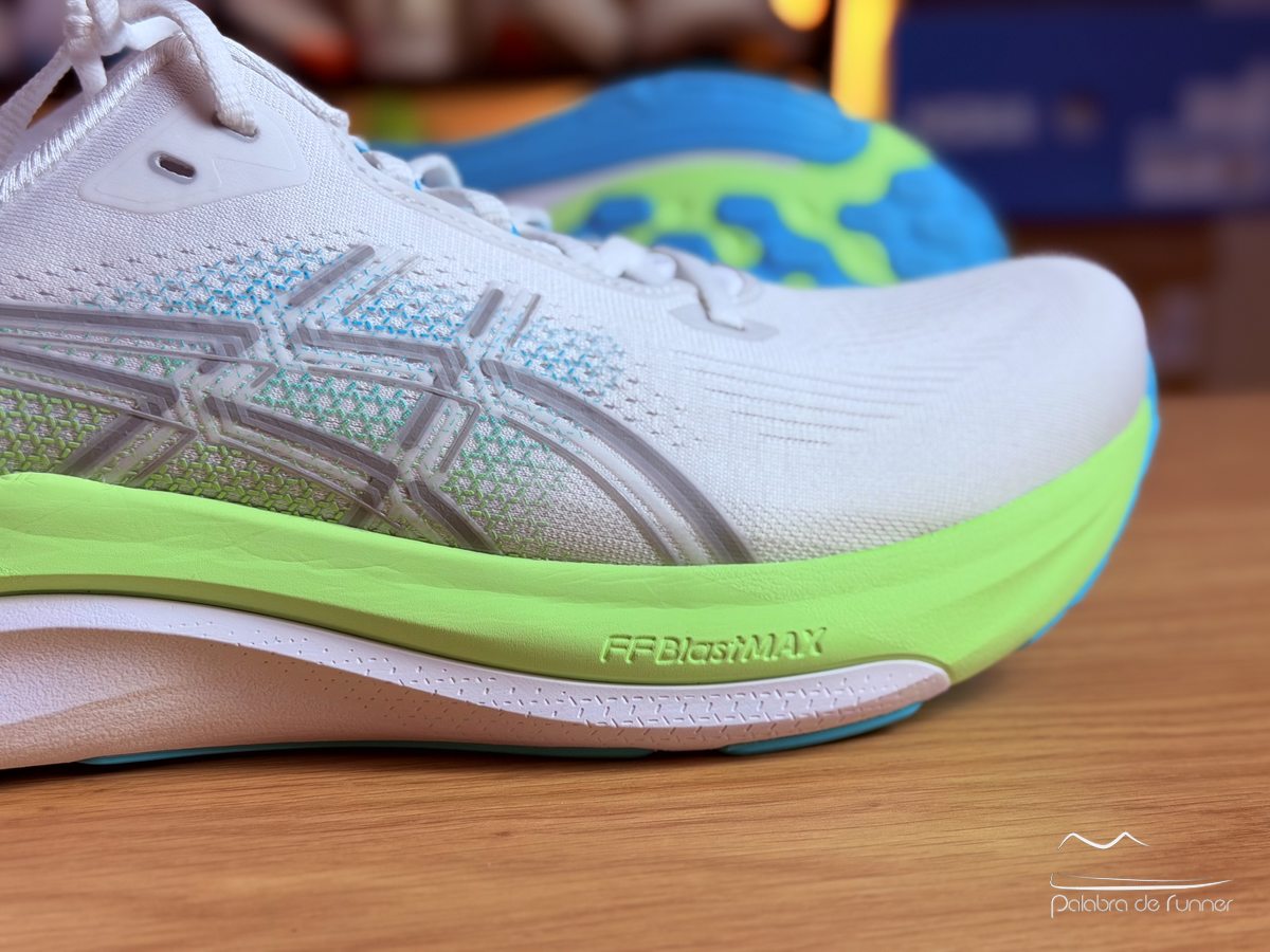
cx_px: 635
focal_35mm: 48
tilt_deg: -11.0
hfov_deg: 39.7
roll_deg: -0.2
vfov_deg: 30.3
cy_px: 476
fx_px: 1761
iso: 80
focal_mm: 6.76
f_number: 1.78
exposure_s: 1/100
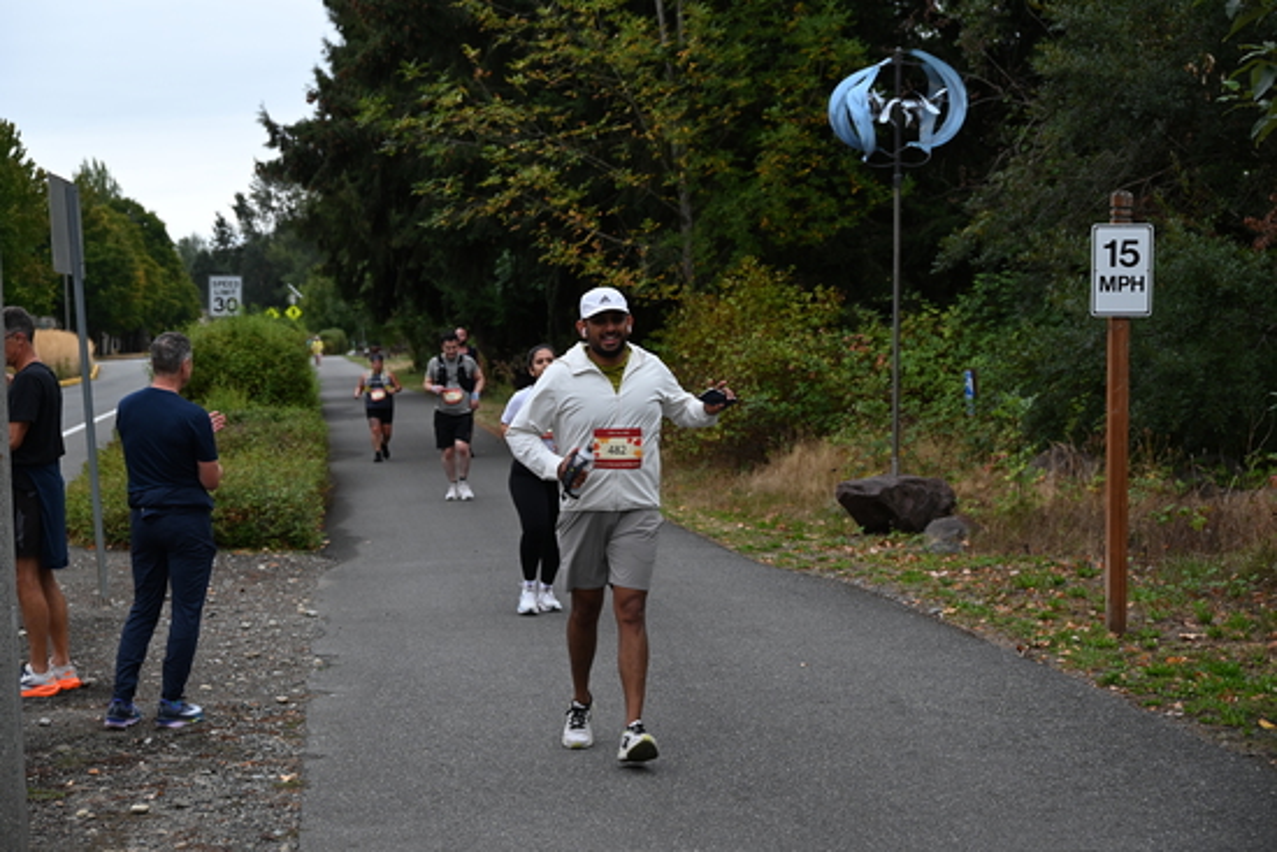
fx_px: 2484
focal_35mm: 70
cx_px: 638
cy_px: 426
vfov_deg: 19.5
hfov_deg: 28.8
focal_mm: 70
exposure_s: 1/125
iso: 400
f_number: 6
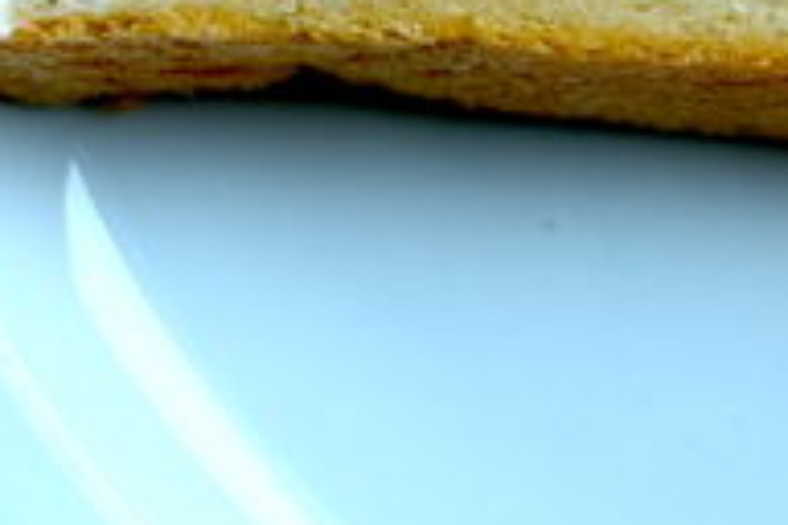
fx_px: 3852
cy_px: -144
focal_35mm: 176
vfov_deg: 7.7
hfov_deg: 11.4
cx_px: 977
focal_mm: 30
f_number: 2.8
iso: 125
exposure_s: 1/350
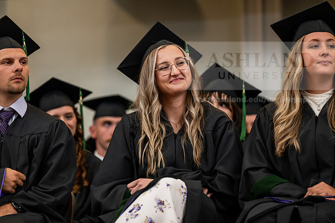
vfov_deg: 7.2
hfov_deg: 10.8
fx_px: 1768
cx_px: 168
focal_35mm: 190
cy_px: 112
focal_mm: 190
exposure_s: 1/200
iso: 1600
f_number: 3.2
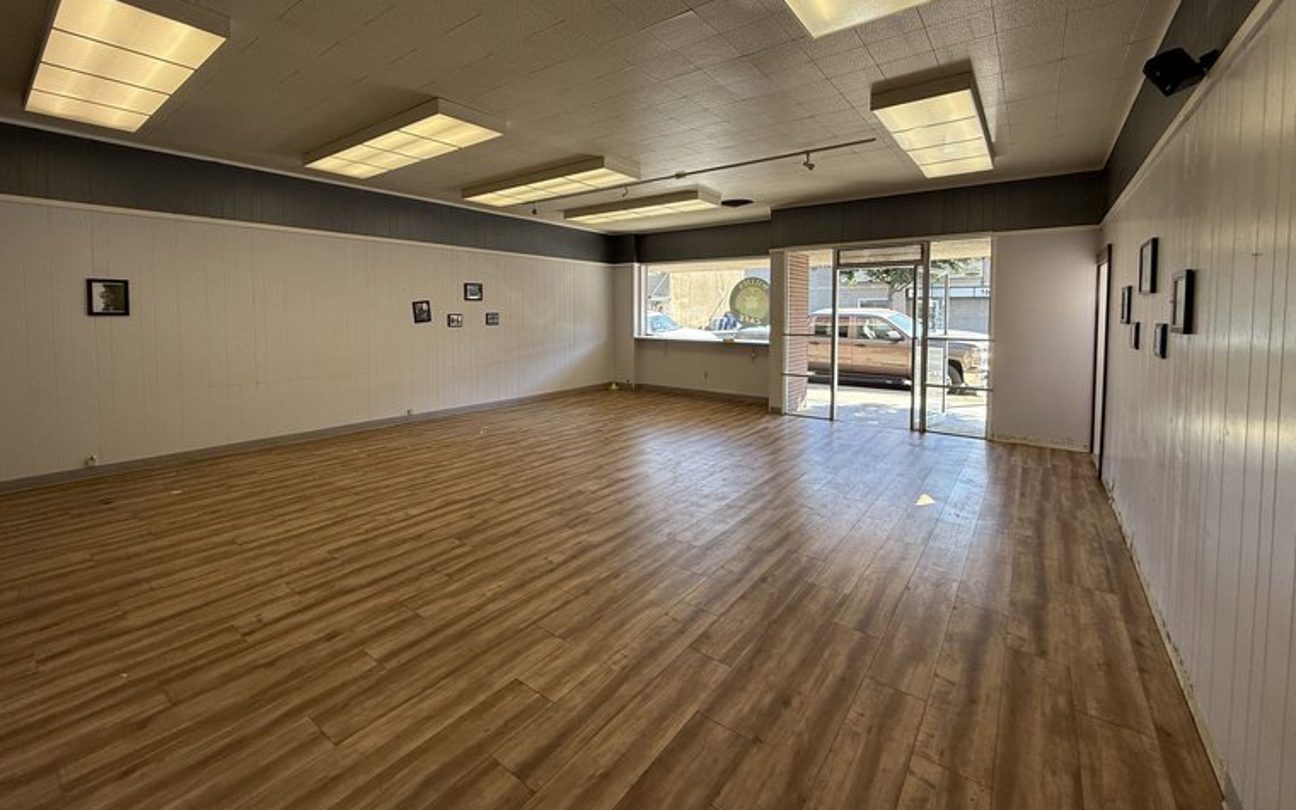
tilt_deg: -1.5
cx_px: 643
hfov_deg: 101.5
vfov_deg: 74.1
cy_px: 329
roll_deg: -0.7
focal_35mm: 15
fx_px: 530
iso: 64
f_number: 2.2
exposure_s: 1/168
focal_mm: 2.22
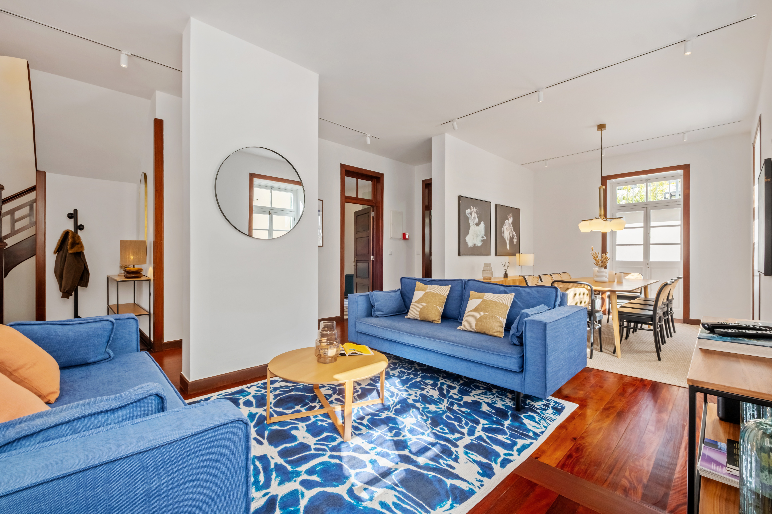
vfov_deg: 77.3
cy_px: 257
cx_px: 386
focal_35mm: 15
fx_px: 322
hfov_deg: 100.4
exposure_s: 1/60
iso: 320
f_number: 8
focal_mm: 10
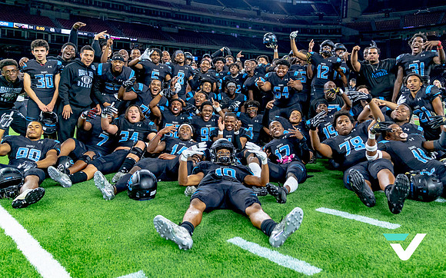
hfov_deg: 64.1
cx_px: 234
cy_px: 100
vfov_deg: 42.3
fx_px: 356
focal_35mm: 29
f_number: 2.8
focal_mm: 24
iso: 2000
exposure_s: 1/1500
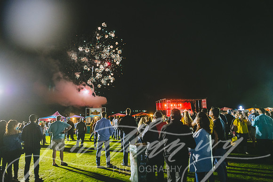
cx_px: 136
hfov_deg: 73.7
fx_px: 182
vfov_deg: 53.2
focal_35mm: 24
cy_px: 91
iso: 640
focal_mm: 24
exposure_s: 1/100
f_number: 2.8
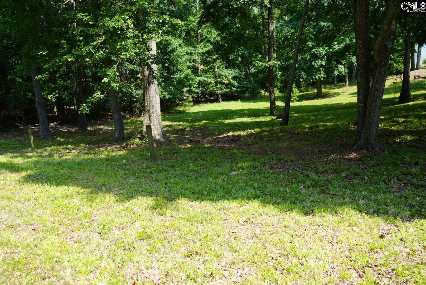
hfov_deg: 57.2
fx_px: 391
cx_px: 213
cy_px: 142
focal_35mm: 33
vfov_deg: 40.0
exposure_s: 1/100
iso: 100
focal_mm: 33
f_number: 6.3
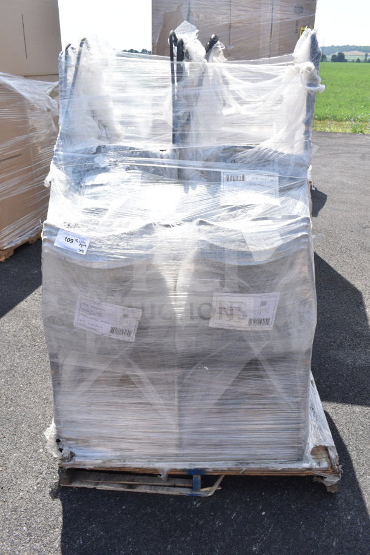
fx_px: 462
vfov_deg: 61.9
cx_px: 185
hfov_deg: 43.6
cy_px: 278
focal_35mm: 30
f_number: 8
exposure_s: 1/250
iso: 200
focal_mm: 20
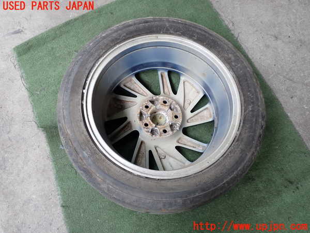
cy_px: 116
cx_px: 155
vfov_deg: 46.8
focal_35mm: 30
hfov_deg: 60.0
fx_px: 269
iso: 125
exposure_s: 1/125
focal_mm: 5.4
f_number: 2.3
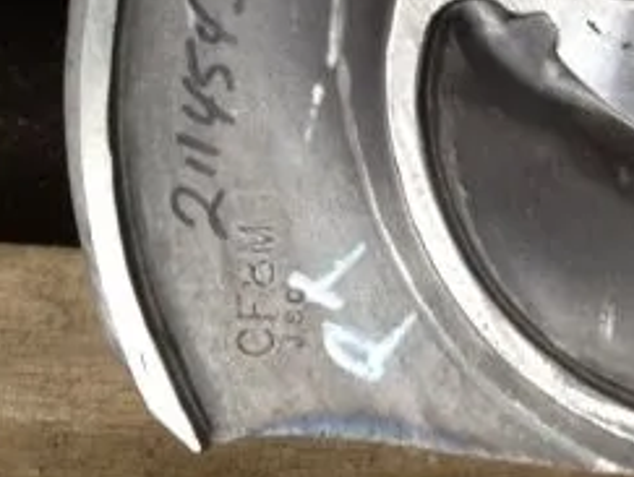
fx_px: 1688
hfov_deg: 20.5
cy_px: -52
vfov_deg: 15.7
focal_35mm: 92
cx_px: 644
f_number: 2.4
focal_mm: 4.28
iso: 80
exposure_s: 1/20
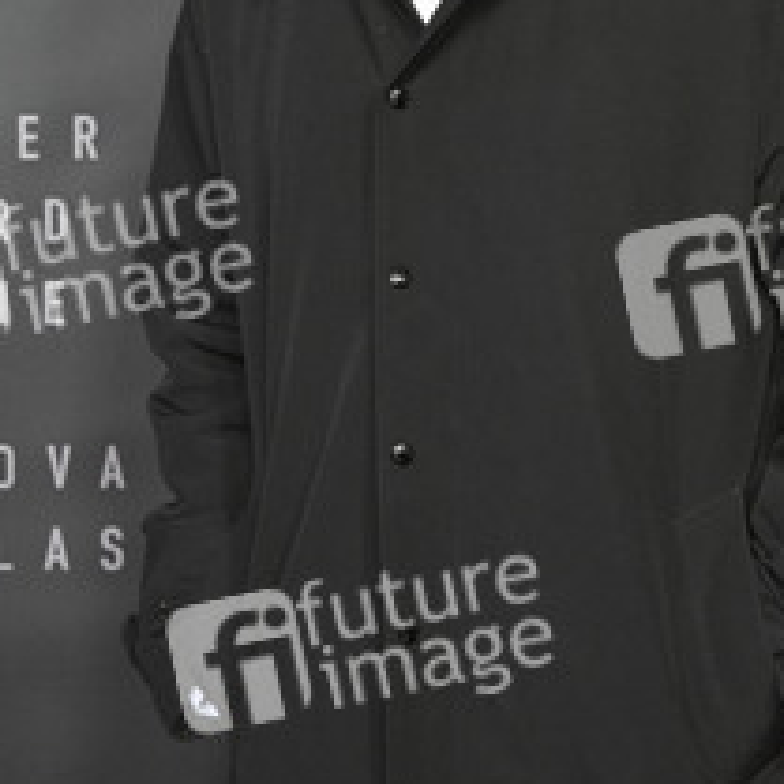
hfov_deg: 14.3
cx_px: 469
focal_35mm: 122
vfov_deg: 14.2
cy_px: 83
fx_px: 3126
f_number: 5.6
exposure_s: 1/200
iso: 2000
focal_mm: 75
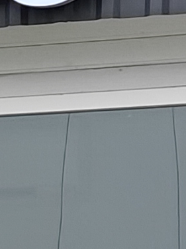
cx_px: -777
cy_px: 738
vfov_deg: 4.8
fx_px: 2817
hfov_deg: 3.5
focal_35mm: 393
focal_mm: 7.08
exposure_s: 1/453
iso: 50
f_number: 2
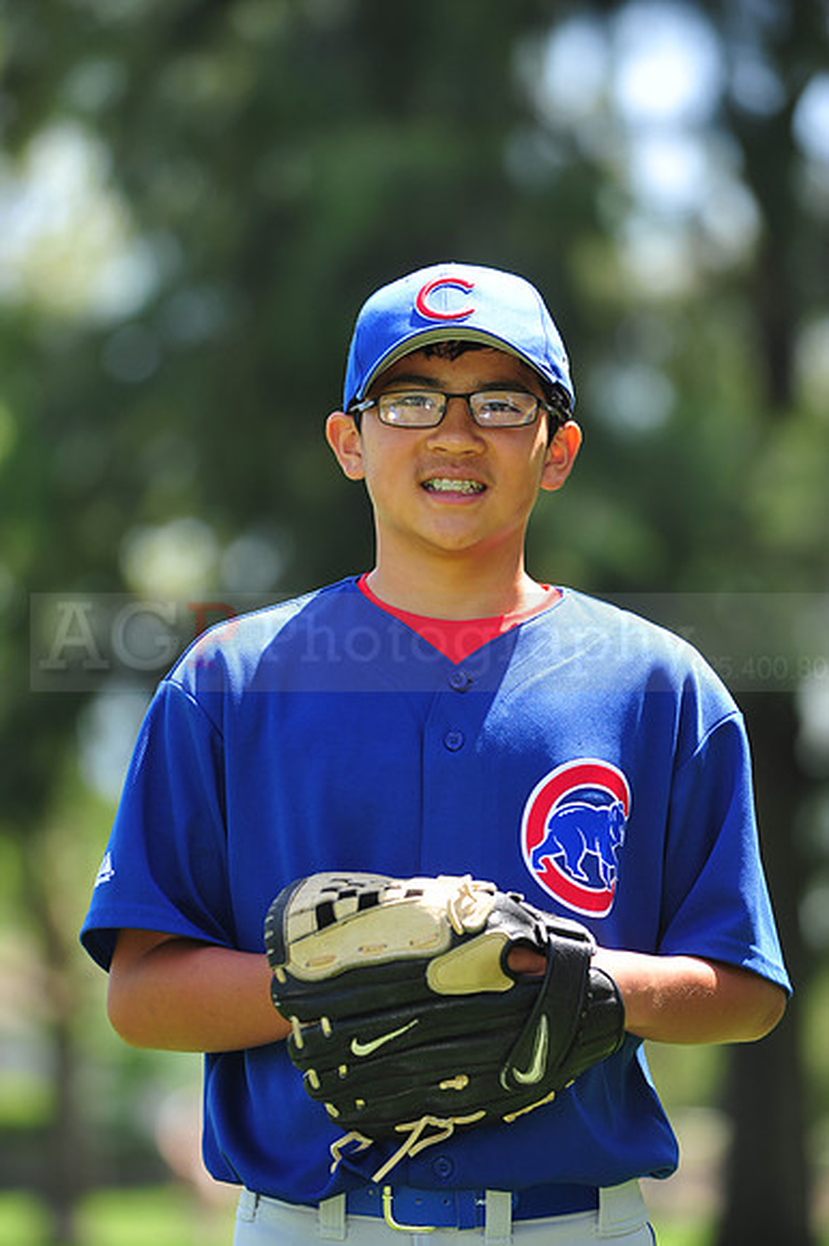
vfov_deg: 10.3
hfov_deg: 6.9
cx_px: 414
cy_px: 623
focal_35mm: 200
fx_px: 6916
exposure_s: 1/400
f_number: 4.5
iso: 200
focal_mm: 200
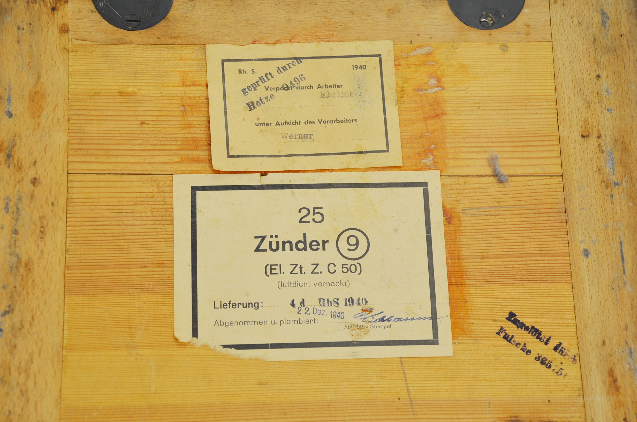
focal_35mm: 78
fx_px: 1377
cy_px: 211
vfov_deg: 17.4
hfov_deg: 26.0
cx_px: 318
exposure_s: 1/125
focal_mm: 52
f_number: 5.6
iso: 320
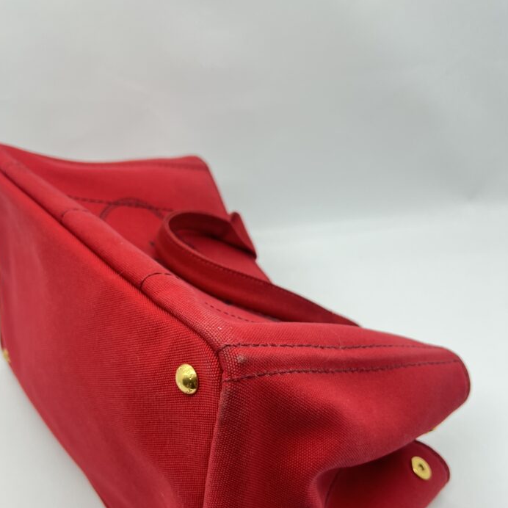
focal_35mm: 34
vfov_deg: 48.2
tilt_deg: -36.1
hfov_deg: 48.4
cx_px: 229
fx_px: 565
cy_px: 303
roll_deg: +3.7
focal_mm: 5.7
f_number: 1.5
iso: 40
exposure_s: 1/100
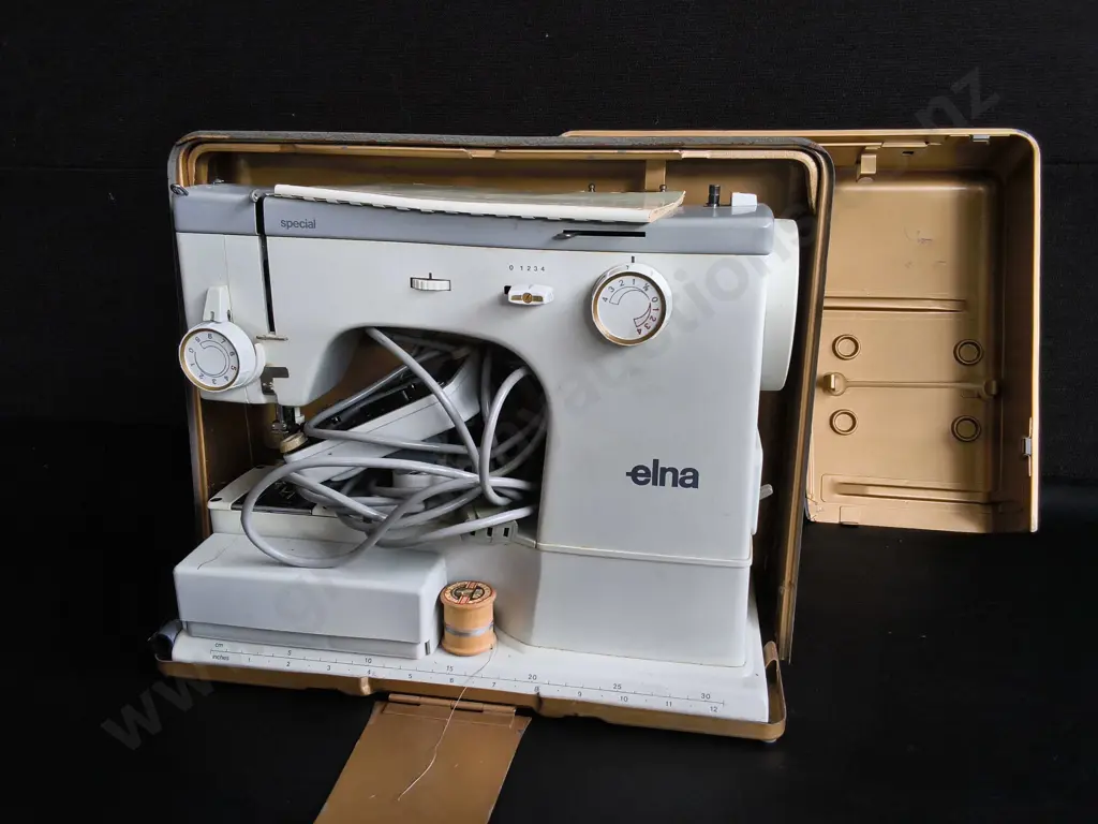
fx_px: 856
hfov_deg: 65.3
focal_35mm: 27
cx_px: 549
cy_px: 412
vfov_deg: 51.4
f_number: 2
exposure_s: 1/100
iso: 64
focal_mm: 2.87
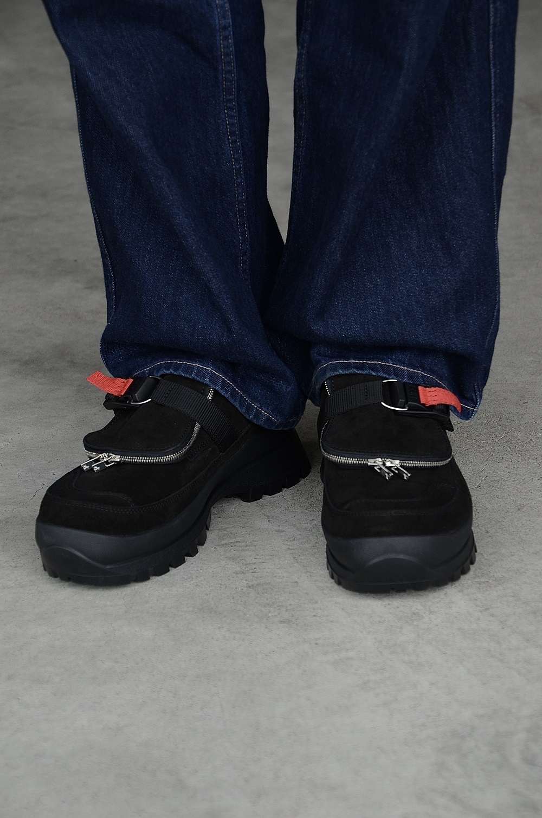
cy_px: 409
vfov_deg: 17.5
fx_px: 2653
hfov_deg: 11.7
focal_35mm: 117
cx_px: 271
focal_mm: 78
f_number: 5.6
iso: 320
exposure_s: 1/250
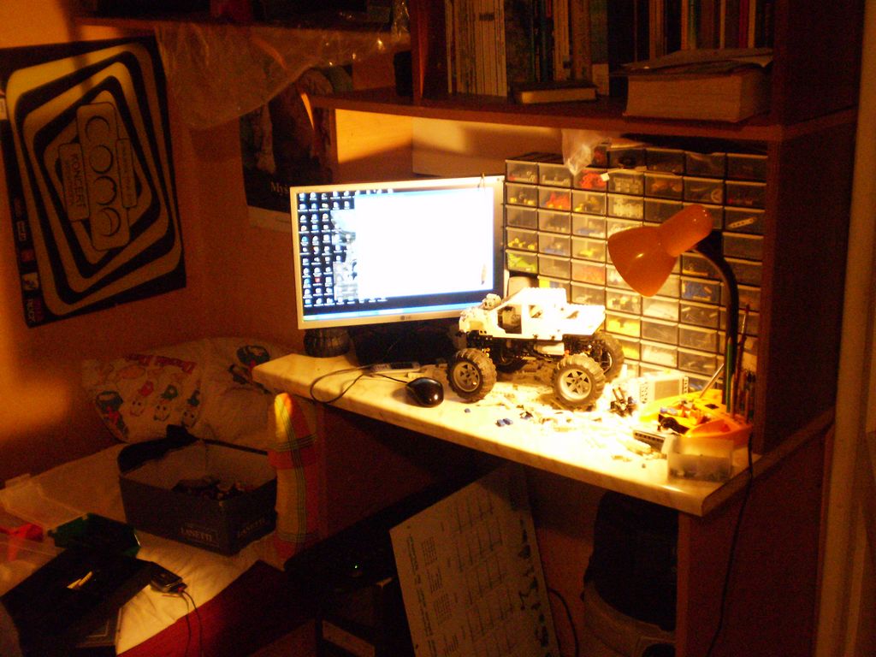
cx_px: 438
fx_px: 1063
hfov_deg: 44.8
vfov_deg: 34.3
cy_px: 328
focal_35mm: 42
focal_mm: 7.4
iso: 640
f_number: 3.5
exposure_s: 1/15
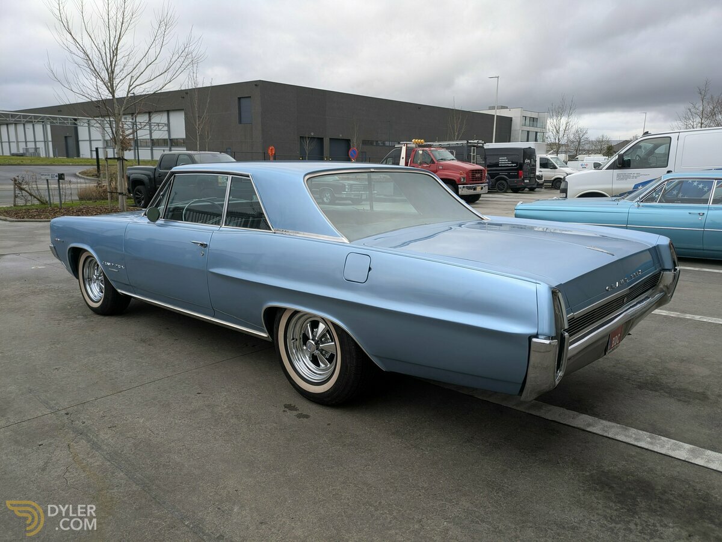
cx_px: 361
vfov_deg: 54.9
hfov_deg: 69.4
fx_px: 522
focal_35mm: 25
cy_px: 271
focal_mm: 5.43
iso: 44
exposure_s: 1/259
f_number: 1.89
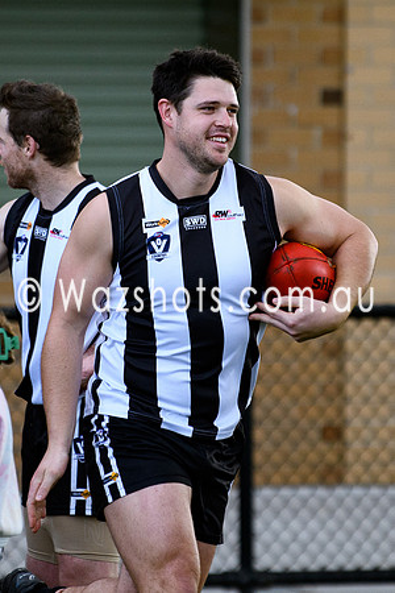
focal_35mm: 616
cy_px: 204
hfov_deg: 2.2
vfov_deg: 3.3
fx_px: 10145
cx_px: 195
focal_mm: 200
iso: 800
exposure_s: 1/2500
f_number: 2.8
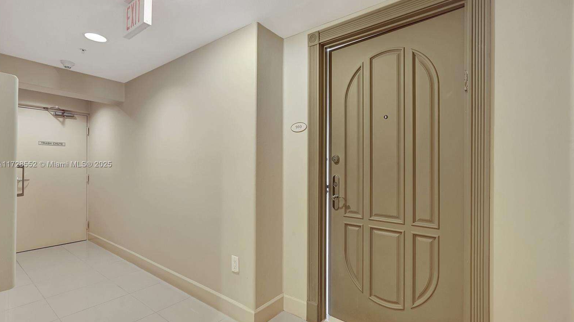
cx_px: 286
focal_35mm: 18
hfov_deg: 94.2
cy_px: 165
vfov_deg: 62.3
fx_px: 267
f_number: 13
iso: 640
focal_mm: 16.5
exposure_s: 1.6
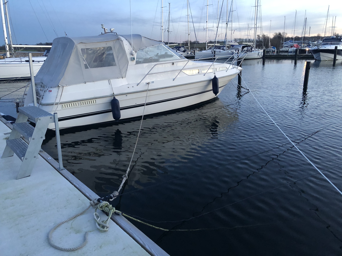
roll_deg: +2.2
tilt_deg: -11.3
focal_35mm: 28
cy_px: 128
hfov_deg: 63.4
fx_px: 277
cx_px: 171
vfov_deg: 49.7
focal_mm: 4
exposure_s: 1/15
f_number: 1.8
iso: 80
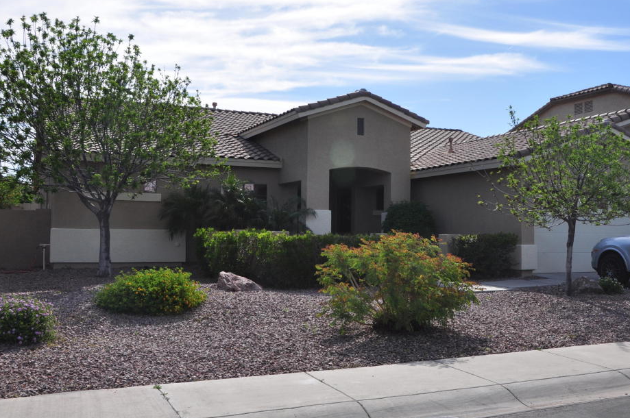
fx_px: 693
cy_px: 193
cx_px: 345
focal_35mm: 40
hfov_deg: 48.9
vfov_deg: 33.6
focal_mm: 21
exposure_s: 1/400
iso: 200
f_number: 10
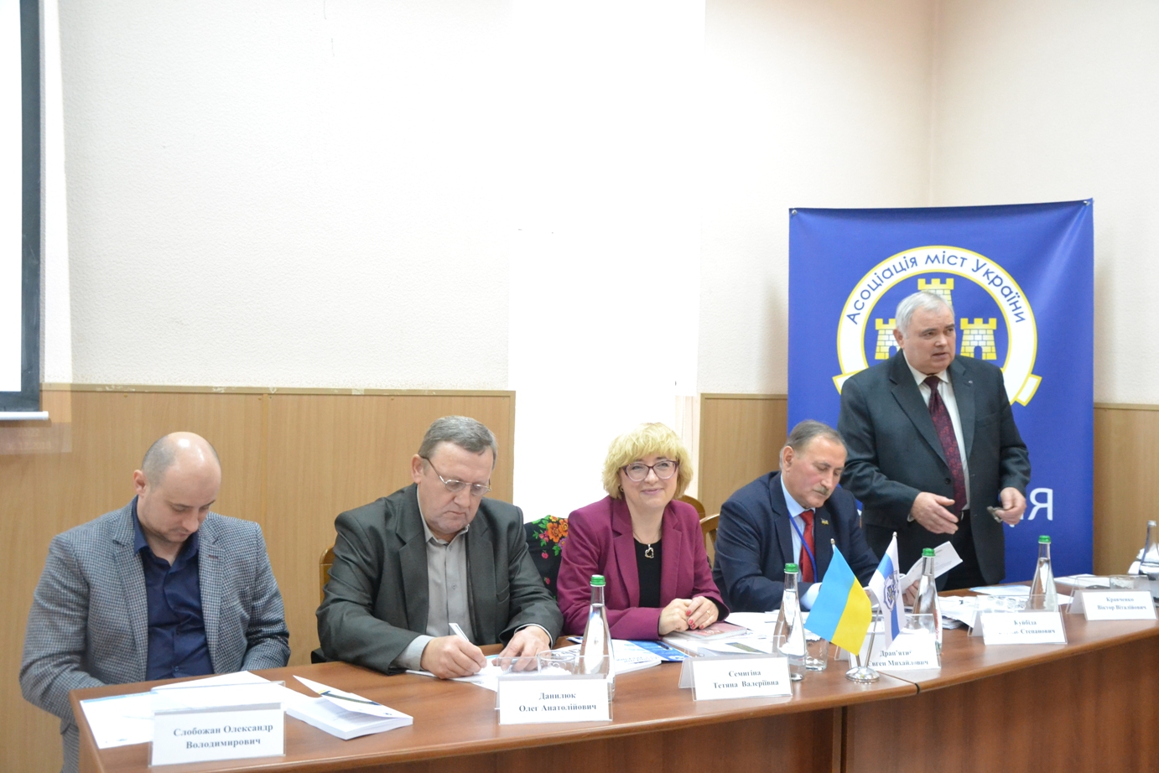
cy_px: 386
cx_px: 580
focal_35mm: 33
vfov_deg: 40.0
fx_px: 1063
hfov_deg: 57.2
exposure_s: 1/60
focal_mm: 22
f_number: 3.8
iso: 3200
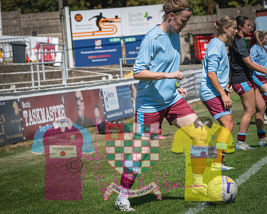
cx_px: 131
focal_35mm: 135
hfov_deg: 14.3
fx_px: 1066
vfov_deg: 11.4
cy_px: 112
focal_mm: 65
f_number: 4
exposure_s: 1/3200
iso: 200
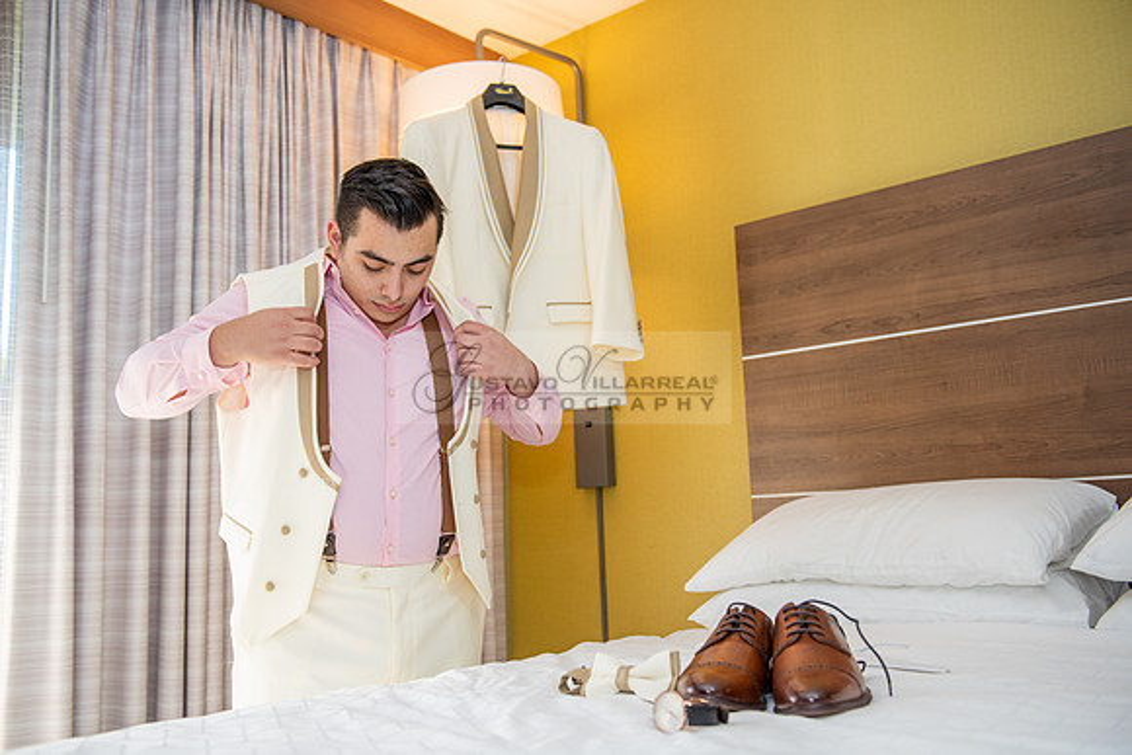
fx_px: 1006
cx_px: 566
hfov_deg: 58.7
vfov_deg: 41.1
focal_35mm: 32
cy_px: 378
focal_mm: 32
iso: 500
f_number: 3.5
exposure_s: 1/250
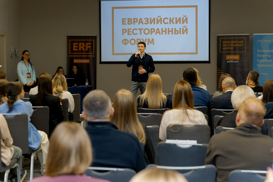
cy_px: 91
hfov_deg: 34.5
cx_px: 136
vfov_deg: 23.4
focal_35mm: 58
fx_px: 440
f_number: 3.5
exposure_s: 1/125
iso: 400
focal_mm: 58
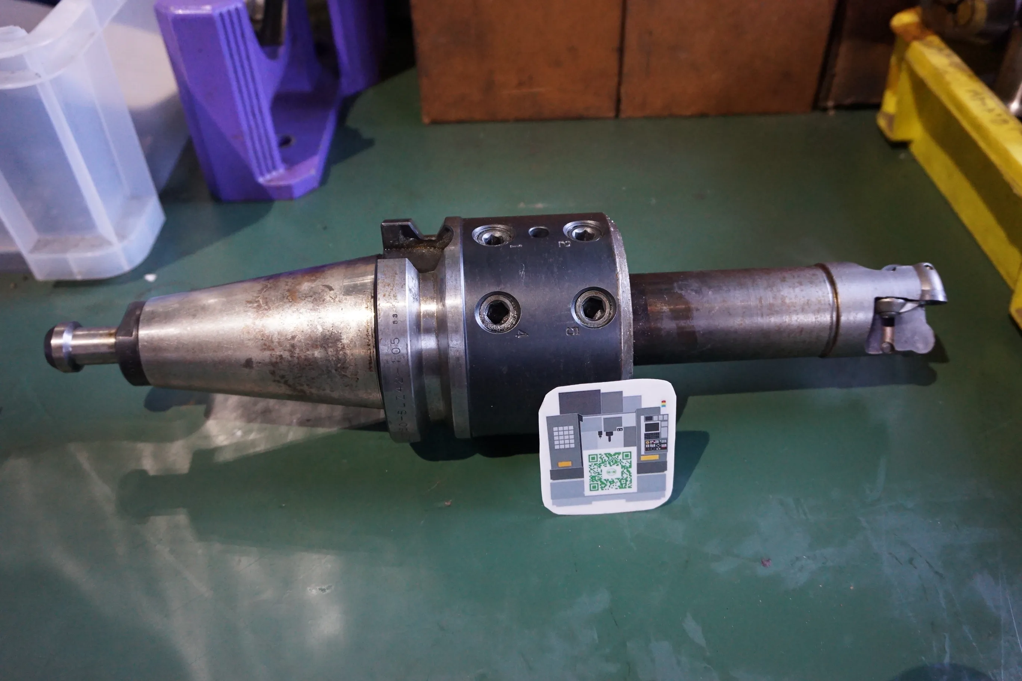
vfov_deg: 43.6
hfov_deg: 61.9
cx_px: 511
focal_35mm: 30
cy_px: 340
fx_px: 852
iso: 1600
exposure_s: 1/60
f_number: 4
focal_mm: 20
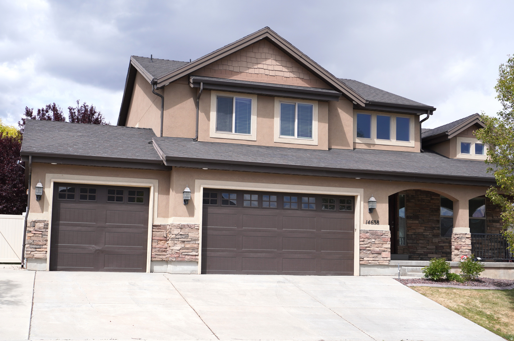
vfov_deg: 32.9
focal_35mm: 40
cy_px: 170
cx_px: 257
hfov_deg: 48.0
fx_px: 577
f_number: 8
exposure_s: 1/320
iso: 100
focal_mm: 27
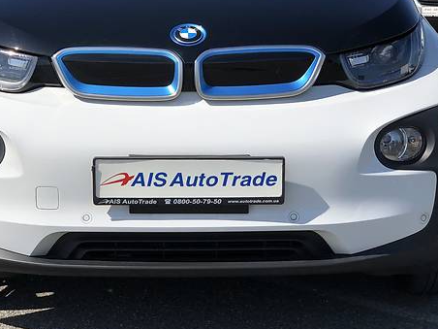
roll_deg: +0.8
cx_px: 181
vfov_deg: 16.0
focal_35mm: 92
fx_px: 1164
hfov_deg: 21.3
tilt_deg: -6.2
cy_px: 91
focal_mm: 6
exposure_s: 1/1171
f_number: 2.4
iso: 16
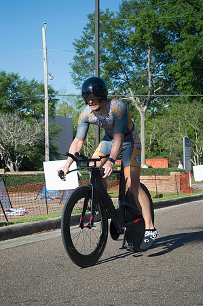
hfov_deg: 19.7
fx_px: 585
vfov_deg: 29.3
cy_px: 153
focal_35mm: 69
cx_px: 102
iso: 400
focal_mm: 46
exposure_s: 1/1600
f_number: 6.3
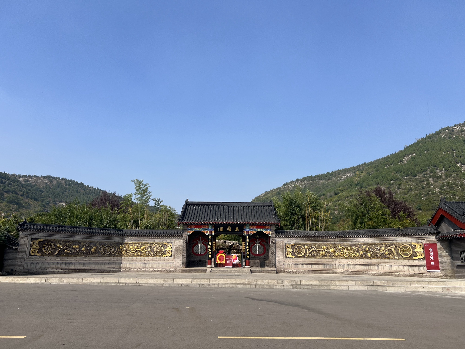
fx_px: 349
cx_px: 232
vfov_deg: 53.1
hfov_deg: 67.3
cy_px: 174
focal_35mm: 26
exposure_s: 1/4444
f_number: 1.5
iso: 50
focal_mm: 5.7
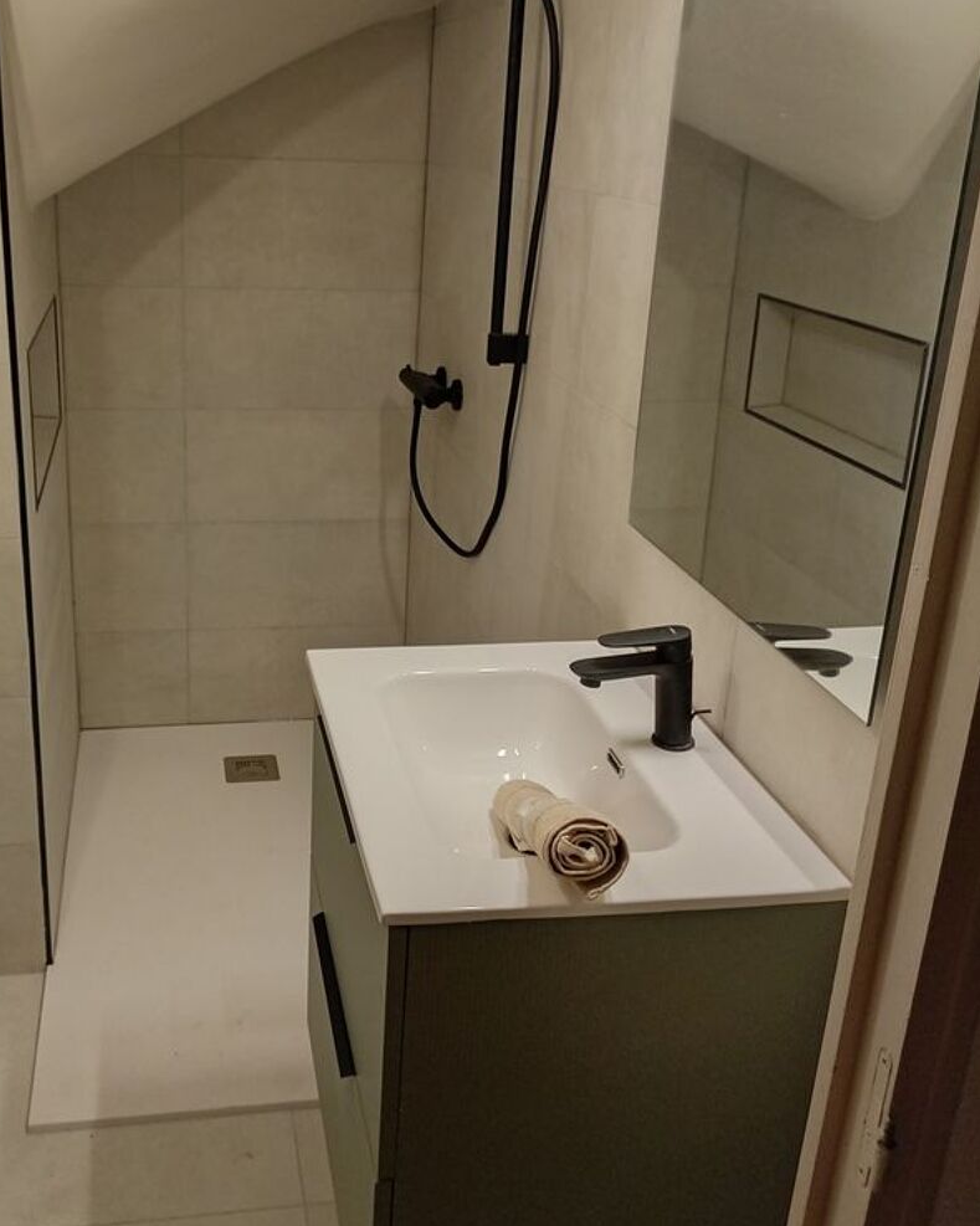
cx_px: 363
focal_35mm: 33
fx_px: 1197
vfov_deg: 54.1
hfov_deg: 44.1
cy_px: 547
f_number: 1.8
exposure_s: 1/25
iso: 183
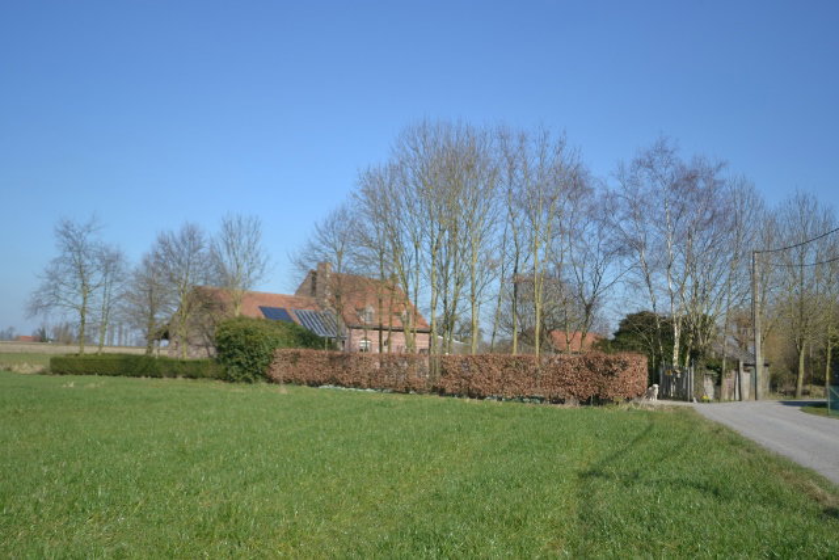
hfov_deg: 49.5
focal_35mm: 39
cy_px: 280
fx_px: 909
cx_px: 420
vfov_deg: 34.2
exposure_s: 1/640
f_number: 4.2
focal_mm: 26
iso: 100
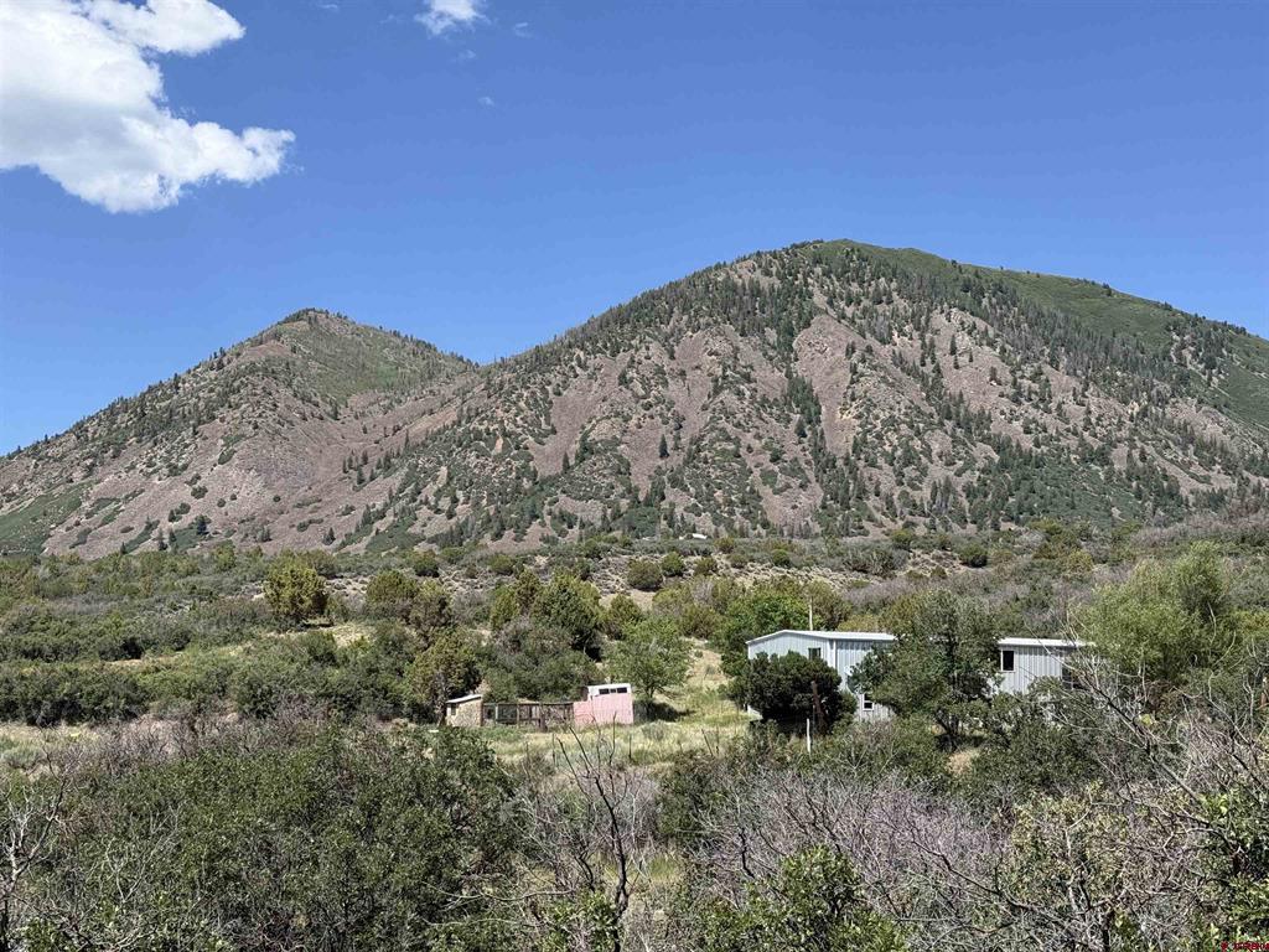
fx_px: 1760
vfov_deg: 30.3
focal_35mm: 48
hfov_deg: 39.7
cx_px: 634
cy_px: 476
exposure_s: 1/4878
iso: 80
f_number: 1.78
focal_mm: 6.76
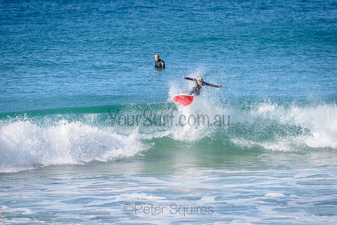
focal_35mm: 500
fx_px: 4681
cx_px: 168
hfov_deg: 4.1
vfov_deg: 2.8
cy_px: 112
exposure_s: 1/2000
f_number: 5.6
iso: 220
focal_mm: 500
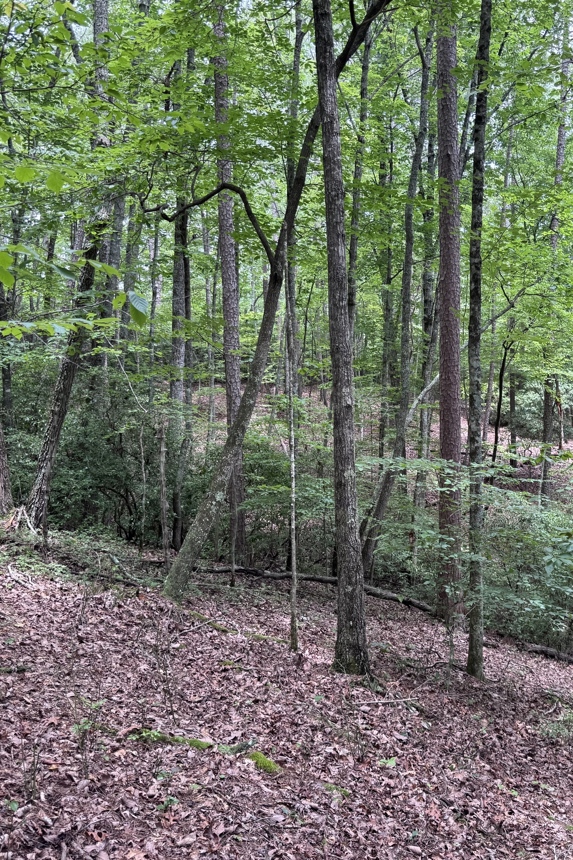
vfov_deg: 55.8
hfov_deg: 38.3
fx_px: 811
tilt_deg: +0.0
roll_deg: +0.9
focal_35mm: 34
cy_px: 433
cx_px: 395
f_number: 1.78
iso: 80
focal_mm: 6.76
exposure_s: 1/121
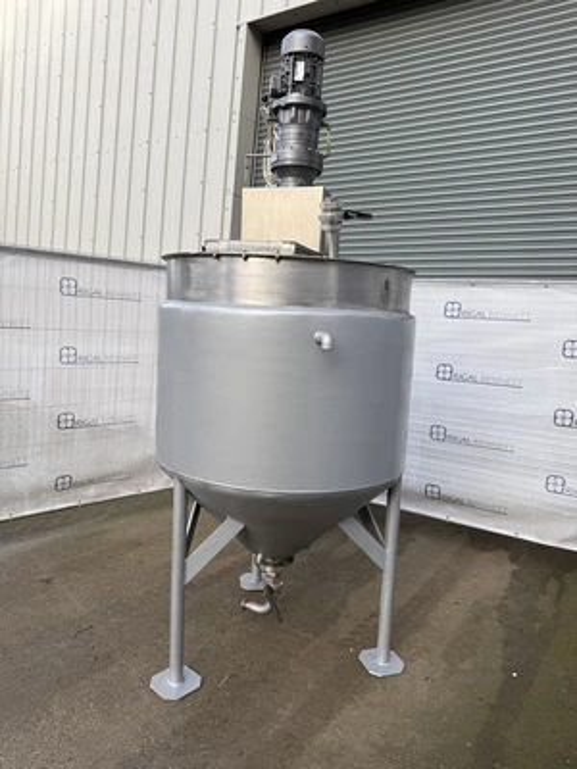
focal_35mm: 24
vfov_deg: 71.6
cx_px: 288
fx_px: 533
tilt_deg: -1.6
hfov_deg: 56.8
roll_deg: -6.5
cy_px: 384
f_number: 1.78
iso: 80
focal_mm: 6.76
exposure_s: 1/649
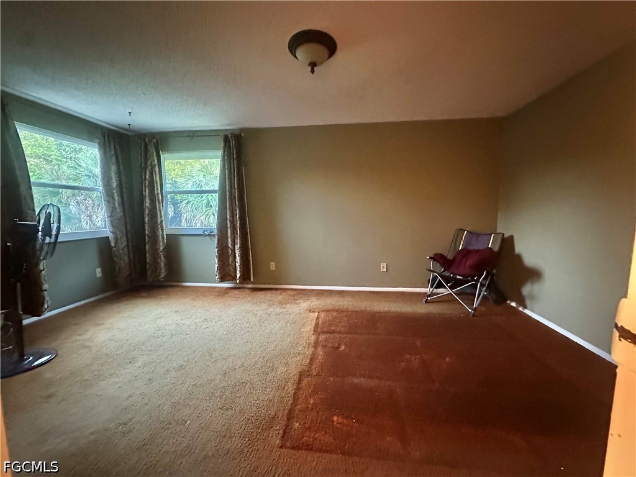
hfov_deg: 102.1
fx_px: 257
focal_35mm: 14
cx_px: 318
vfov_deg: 85.7
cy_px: 238
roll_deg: -0.2
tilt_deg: -5.5
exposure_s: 1/30
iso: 1250
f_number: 2.2
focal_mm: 2.22
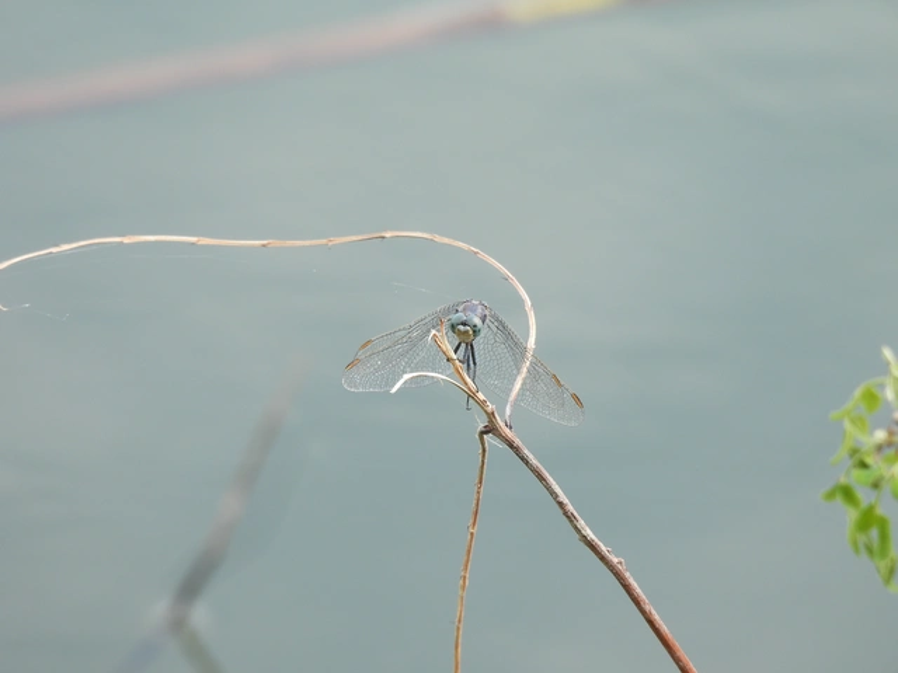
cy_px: 336
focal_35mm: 650
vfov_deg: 2.3
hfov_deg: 3.1
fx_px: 16862
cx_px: 449
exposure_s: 1/160
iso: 100
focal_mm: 116
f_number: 5.6
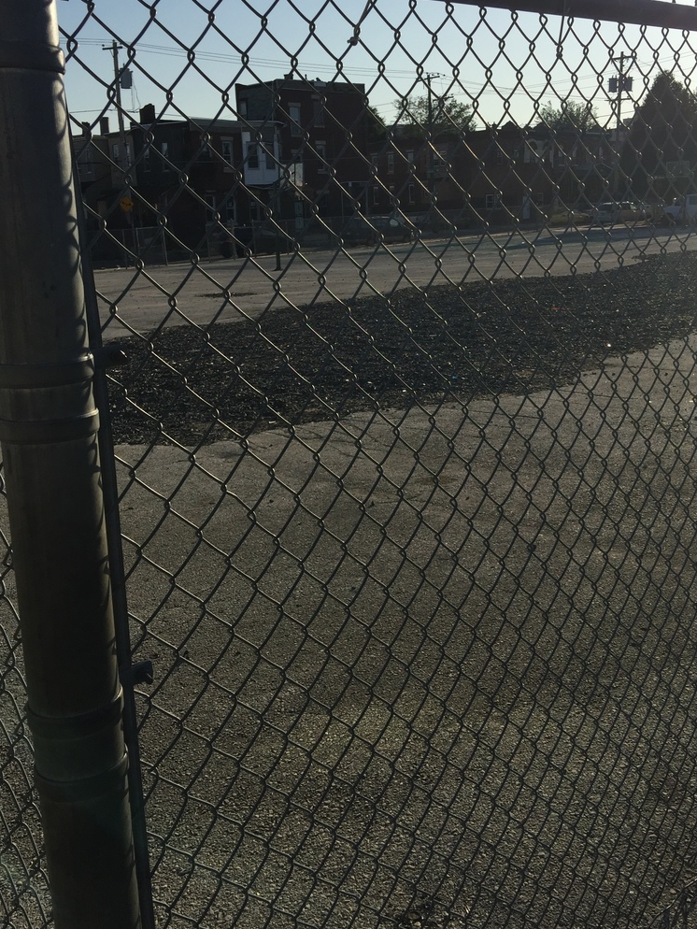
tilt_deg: -9.9
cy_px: 390
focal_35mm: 35
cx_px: 390
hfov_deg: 40.7
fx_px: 939
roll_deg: +1.9
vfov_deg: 52.4
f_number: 2.2
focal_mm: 4.15
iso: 32
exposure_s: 1/3049
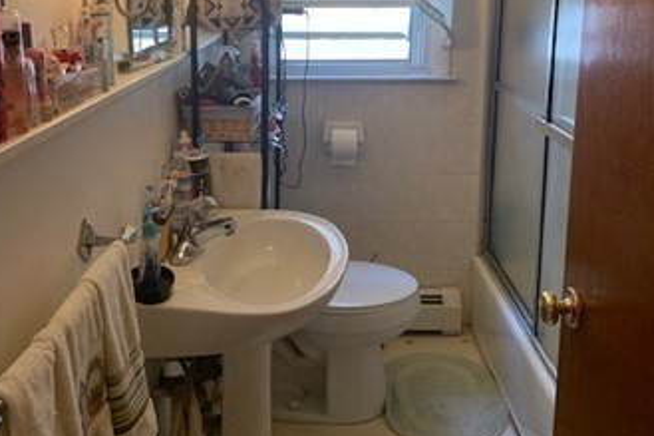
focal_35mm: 37
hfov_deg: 51.9
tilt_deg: -11.3
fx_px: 672
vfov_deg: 35.4
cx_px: 322
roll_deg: +0.3
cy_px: 129
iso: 64
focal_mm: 4.25
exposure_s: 1/60
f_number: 1.8
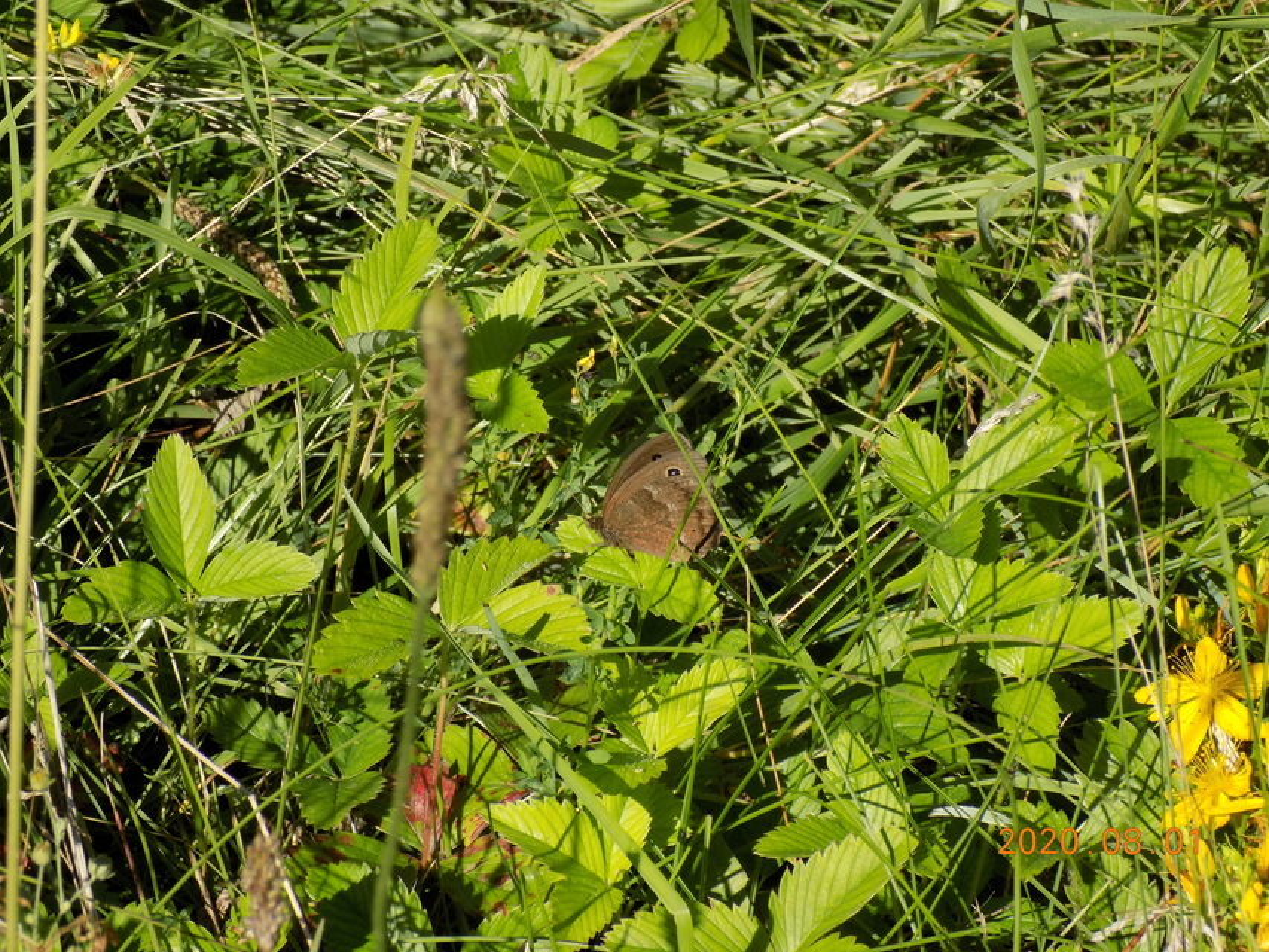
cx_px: 634
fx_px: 4326
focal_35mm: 118
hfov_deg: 16.7
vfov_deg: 12.6
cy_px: 476
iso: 80
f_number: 4.8
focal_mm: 20.9
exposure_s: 1/400
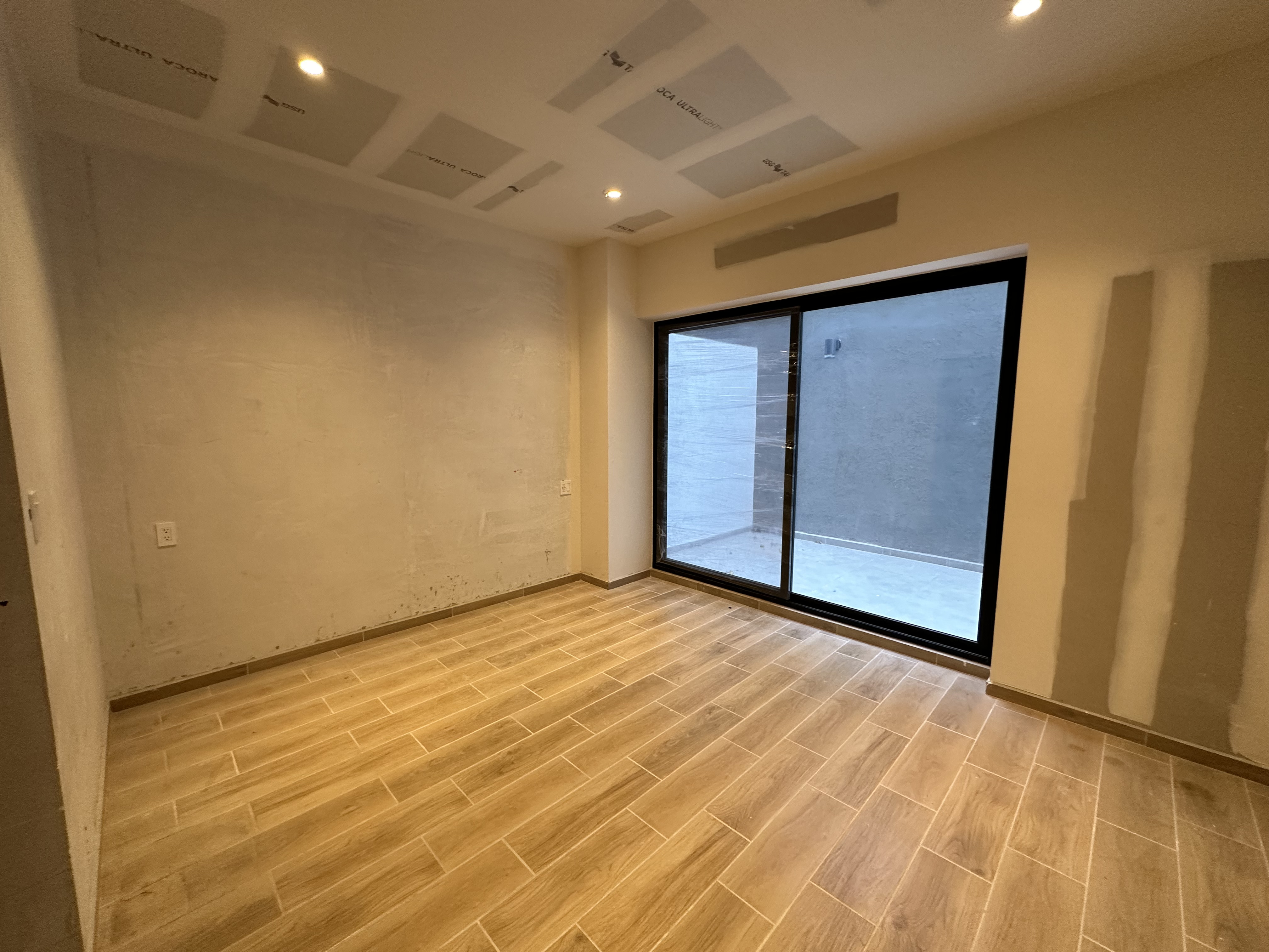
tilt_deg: -6.3
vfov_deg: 85.7
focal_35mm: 14
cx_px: 634
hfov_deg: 102.1
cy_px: 476
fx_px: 513
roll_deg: -1.3
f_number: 2.2
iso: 200
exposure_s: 1/60
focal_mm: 2.22
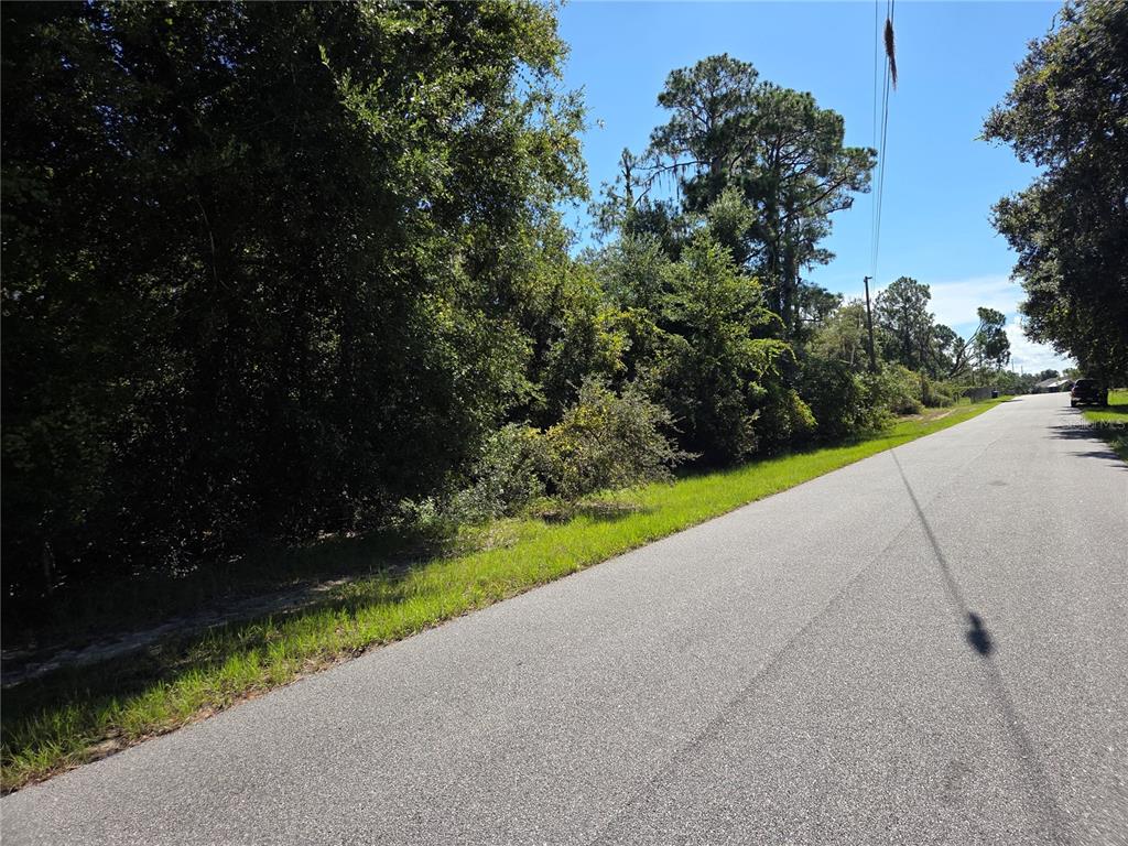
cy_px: 423
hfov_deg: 73.9
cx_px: 564
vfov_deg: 58.9
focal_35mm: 23
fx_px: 749
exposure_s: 1/3892
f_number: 1.8
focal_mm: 5.4
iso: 80
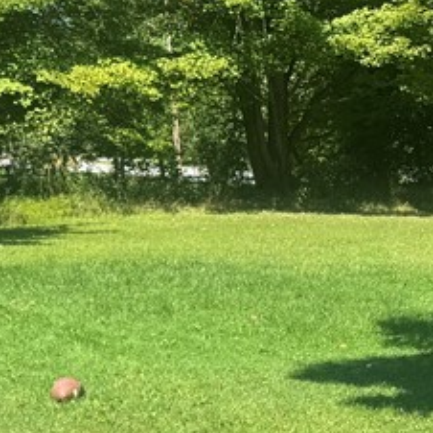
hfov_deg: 16.4
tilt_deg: -7.5
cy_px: 299
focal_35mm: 96
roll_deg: +1.9
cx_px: 663
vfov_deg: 18.0
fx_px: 1359
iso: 80
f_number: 1.78
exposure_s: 1/1560
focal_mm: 6.76
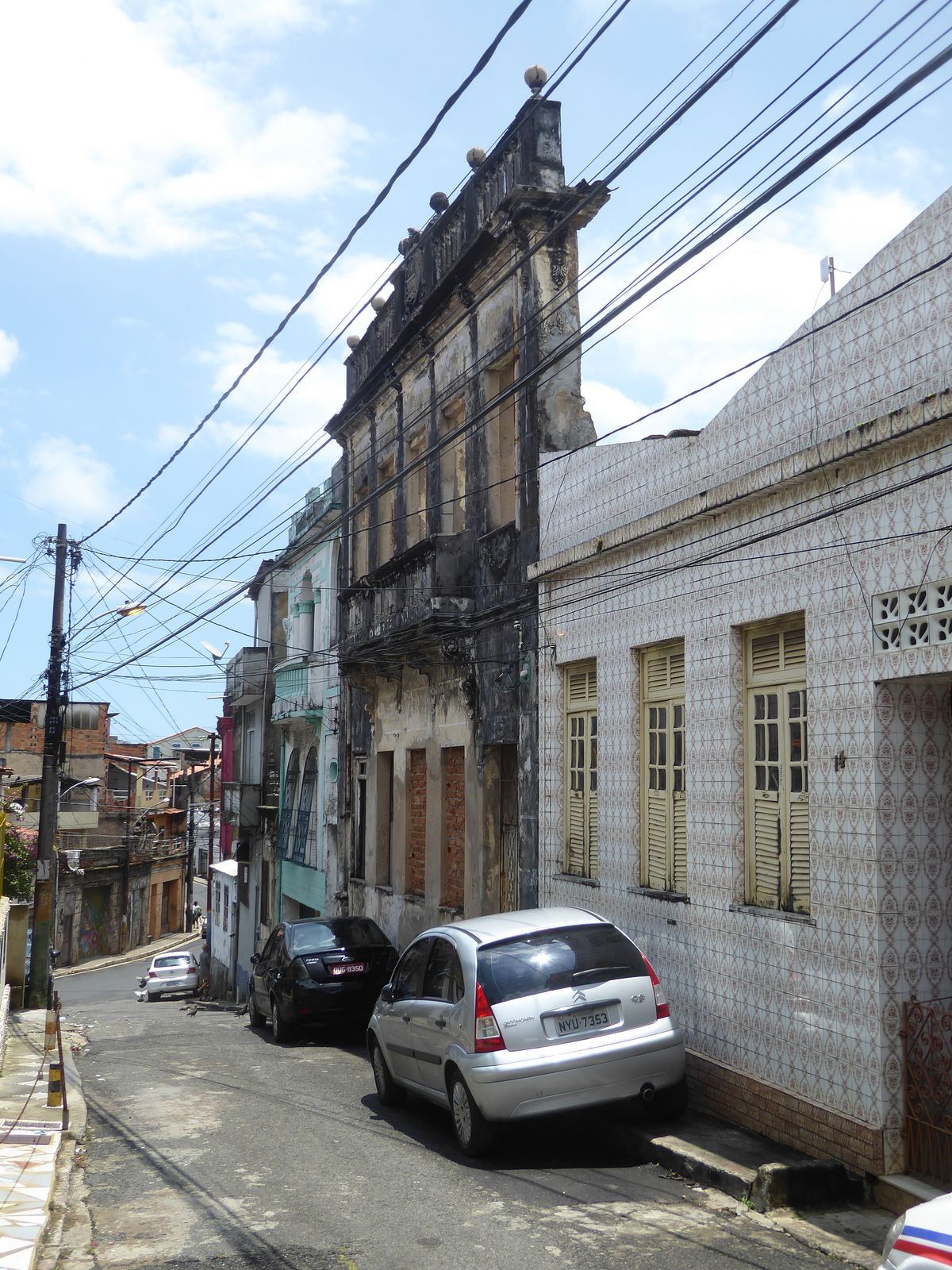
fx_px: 1430
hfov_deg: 36.8
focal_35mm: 39
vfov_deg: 47.9
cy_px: 635
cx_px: 476
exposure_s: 1/640
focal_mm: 6.7
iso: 80
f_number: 3.7
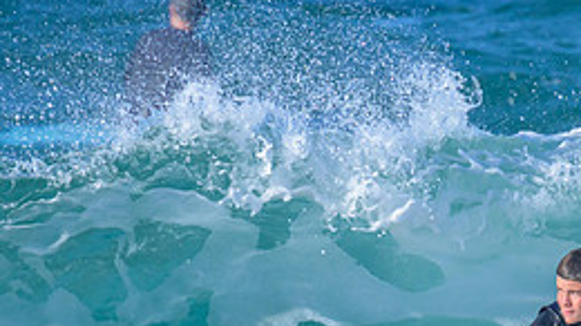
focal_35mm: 2190
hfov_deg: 1.0
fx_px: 33725
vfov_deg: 0.6
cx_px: 402
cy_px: 325
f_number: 11
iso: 1100
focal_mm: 800
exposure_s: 1/2000
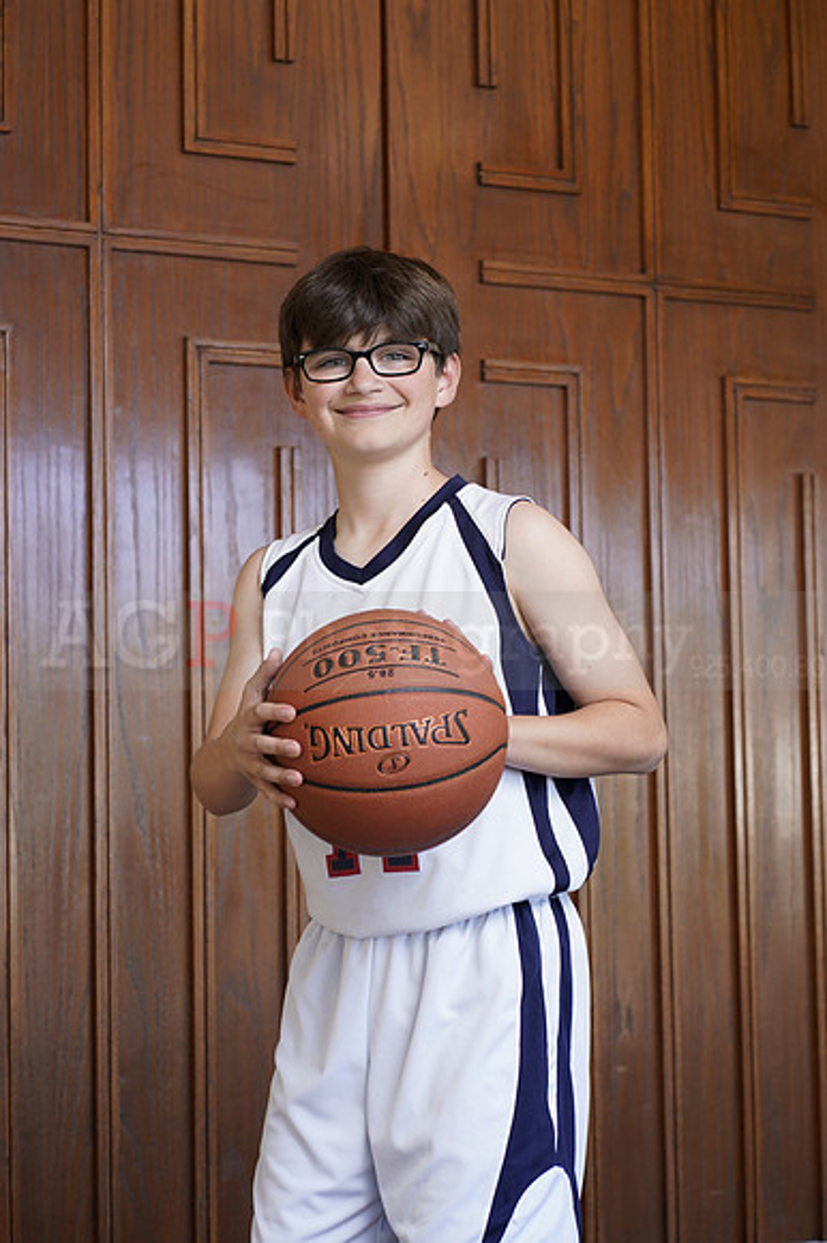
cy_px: 622
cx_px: 414
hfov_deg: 16.1
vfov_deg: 23.9
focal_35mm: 85
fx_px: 2932
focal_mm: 85
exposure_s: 1/60
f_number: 5.6
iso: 200
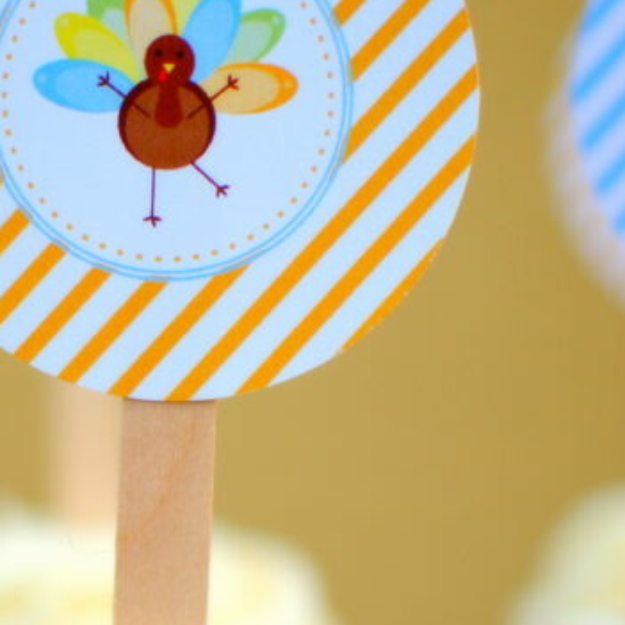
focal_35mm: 114
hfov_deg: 15.2
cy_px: 463
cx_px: 135
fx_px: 2330
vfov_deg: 15.2
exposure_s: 1/1600
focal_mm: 35
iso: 100
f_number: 1.8
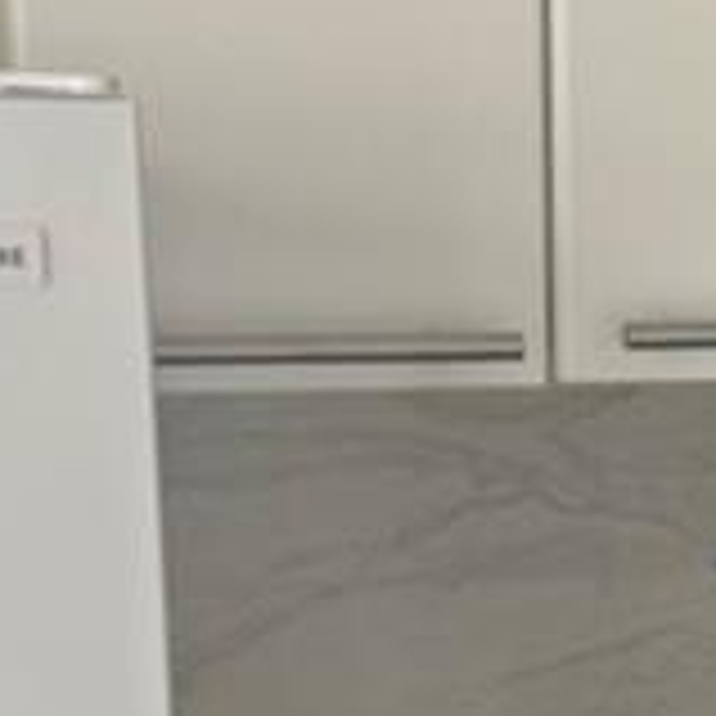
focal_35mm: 137
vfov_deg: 12.3
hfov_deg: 12.5
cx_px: 811
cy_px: 959
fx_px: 3206
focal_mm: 6.76
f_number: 1.78
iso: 80
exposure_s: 1/121
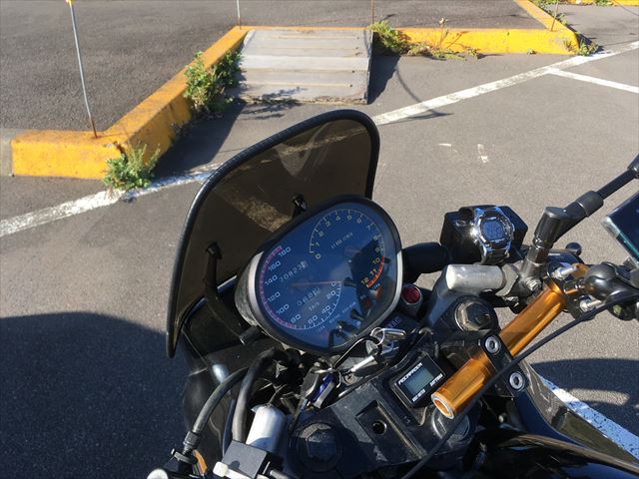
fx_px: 535
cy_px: 240
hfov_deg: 61.7
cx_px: 320
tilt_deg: -31.9
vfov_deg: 48.2
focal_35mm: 29
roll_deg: +1.5
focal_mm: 4.15
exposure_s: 1/519
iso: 25
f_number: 2.2
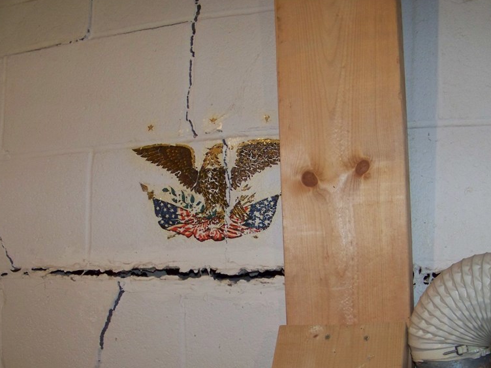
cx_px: 266
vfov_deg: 29.5
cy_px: 244
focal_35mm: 49
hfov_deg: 38.9
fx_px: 695
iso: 200
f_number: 2.8
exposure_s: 1/30
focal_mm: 5.85
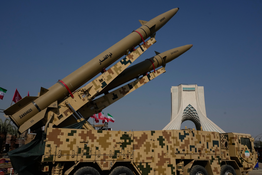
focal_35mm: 30
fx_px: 218
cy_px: 88
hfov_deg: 61.9
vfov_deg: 43.6
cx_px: 131
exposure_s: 1/5000
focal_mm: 30
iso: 1000
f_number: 10
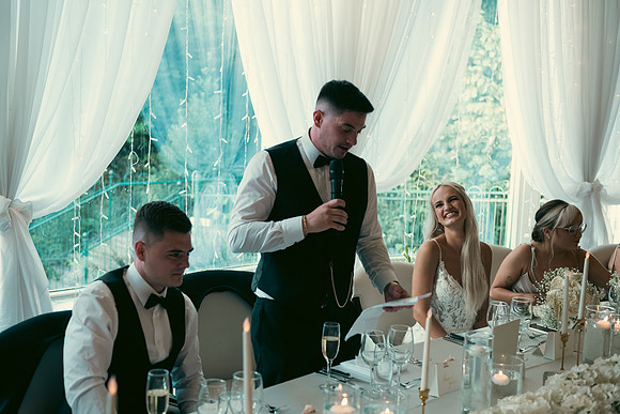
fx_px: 861
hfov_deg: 39.6
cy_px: 207
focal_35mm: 50
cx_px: 310
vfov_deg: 27.0
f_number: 3.5
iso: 400
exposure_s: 1/160
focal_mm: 50
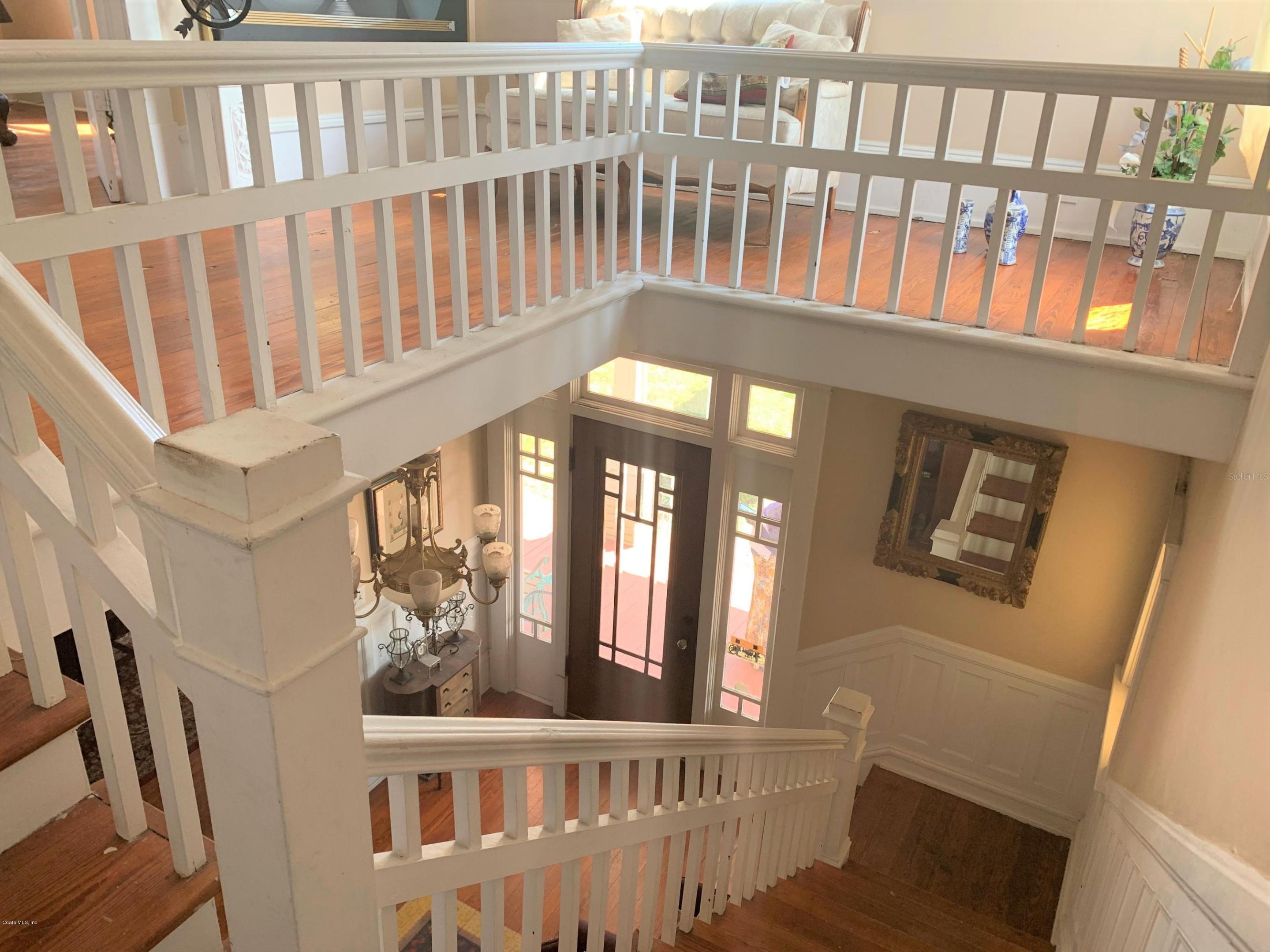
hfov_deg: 67.3
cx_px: 635
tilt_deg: -24.2
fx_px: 954
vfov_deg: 53.1
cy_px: 476
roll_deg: -2.6
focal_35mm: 26
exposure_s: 1/121
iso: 64
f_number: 1.8
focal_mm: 4.25
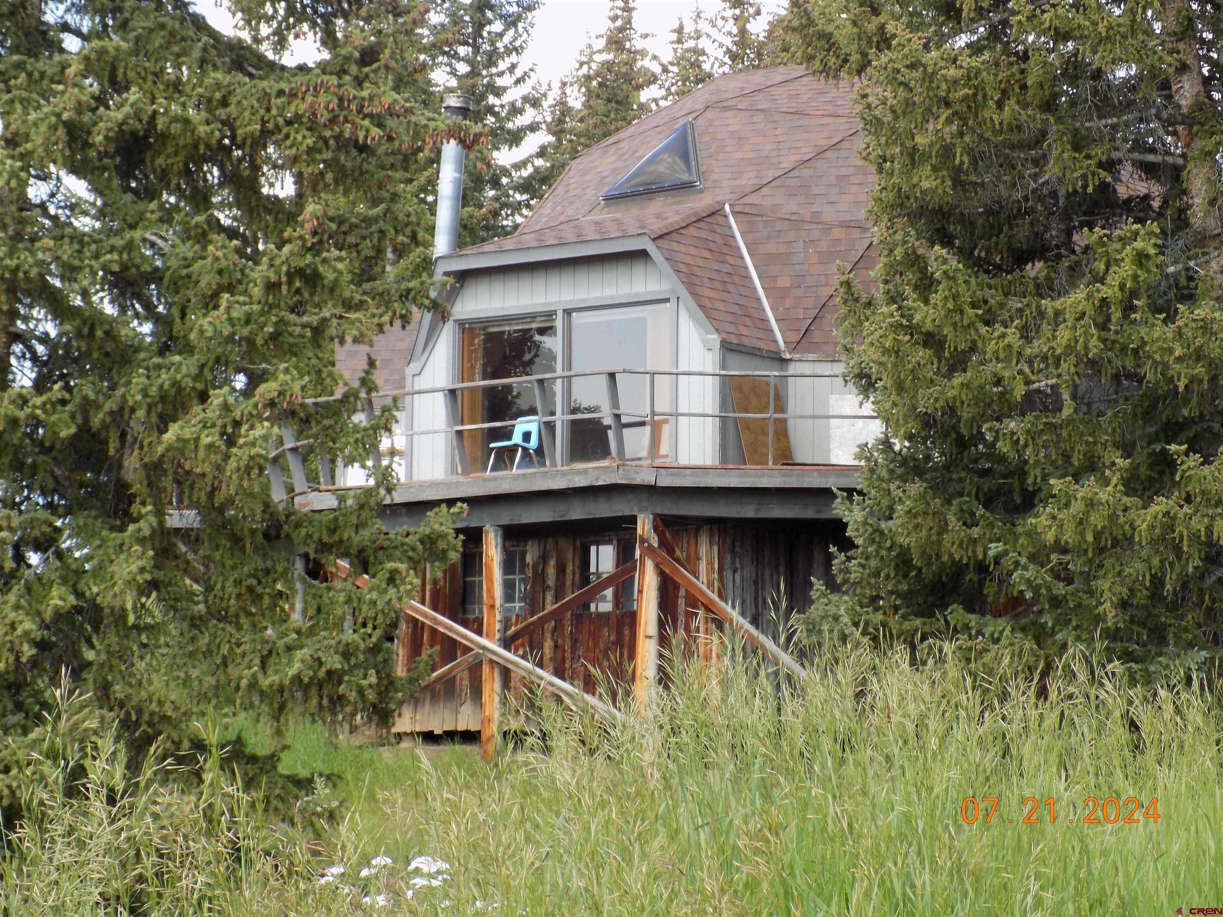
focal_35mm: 97
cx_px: 612
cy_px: 458
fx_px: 3427
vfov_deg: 15.2
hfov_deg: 20.2
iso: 80
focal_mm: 17.2
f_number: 4.6
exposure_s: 1/100
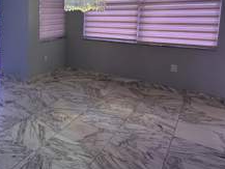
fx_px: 202
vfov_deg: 43.5
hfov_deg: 46.1
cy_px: 35
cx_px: -12
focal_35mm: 31
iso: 160
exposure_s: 1/60
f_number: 2.2
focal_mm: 2.22
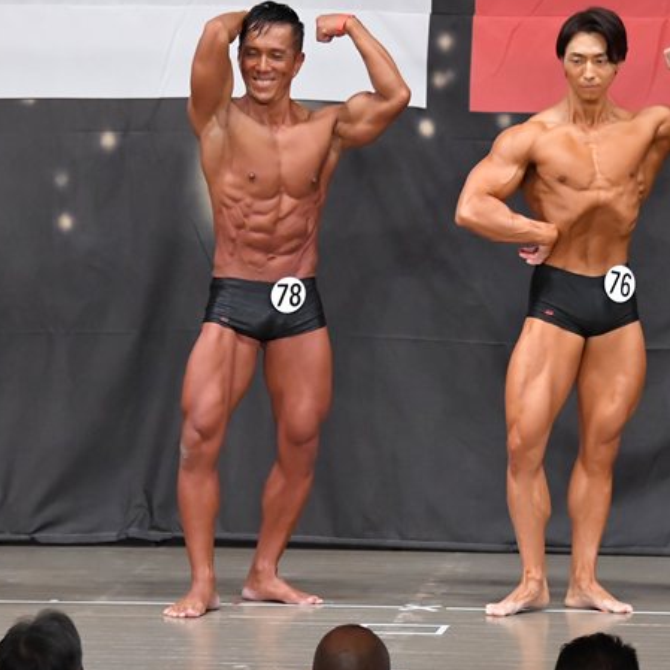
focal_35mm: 296
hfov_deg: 5.9
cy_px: 306
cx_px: 248
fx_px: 6482
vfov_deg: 5.9
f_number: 5.6
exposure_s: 1/400
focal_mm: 135
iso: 6400
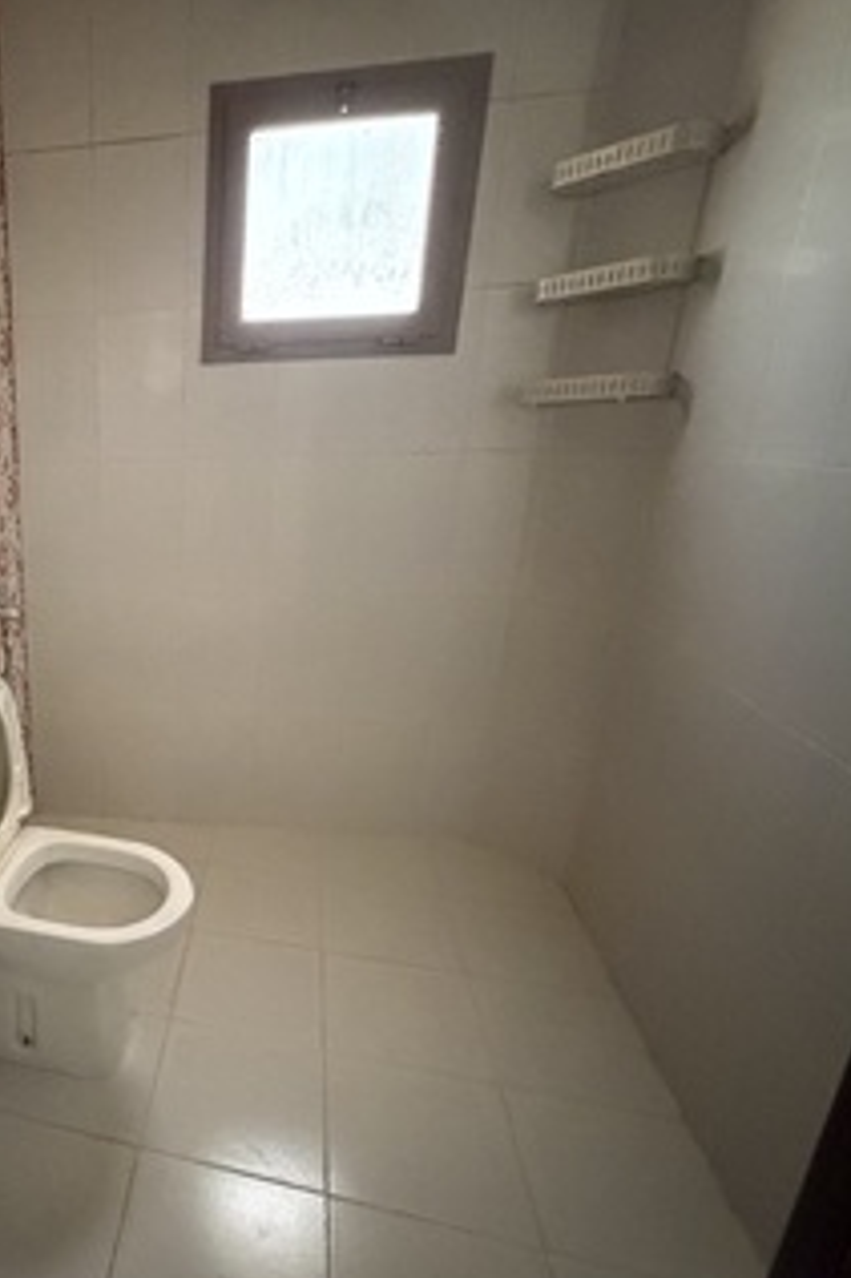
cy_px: 675
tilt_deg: -16.6
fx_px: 745
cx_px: 71
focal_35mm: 21
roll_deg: +1.9
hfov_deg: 51.7
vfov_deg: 81.2
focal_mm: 2.22
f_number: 2.2
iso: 1250
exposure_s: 1/45
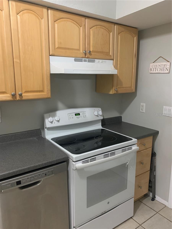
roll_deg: -0.6
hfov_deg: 53.1
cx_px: 86
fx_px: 172
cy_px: 114
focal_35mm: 26
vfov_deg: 67.3
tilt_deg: -9.7
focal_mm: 4.25
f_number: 1.8
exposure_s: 1/40
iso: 400
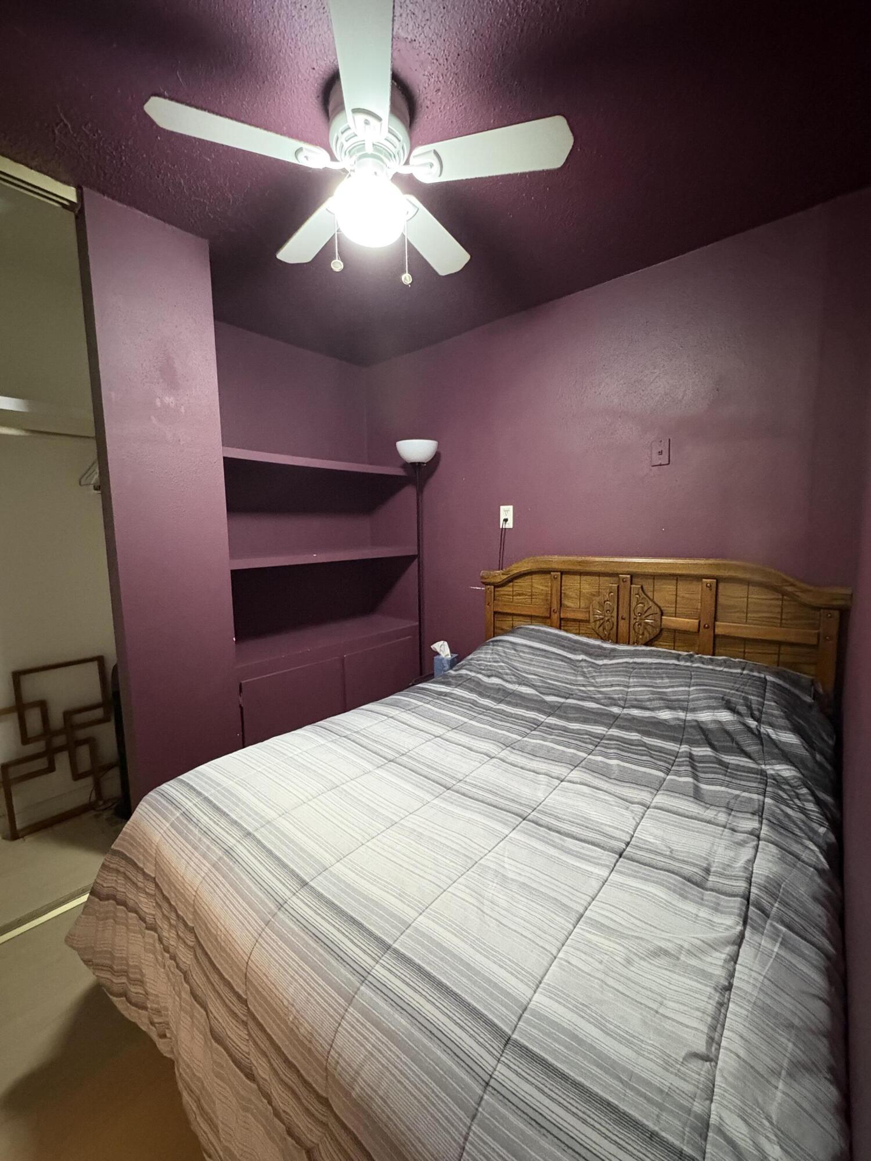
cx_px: 436
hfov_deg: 85.7
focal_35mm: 14
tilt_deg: -5.5
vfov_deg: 102.1
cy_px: 580
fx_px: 470
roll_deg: +1.0
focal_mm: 2.22
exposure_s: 1/30
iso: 1000
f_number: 2.2
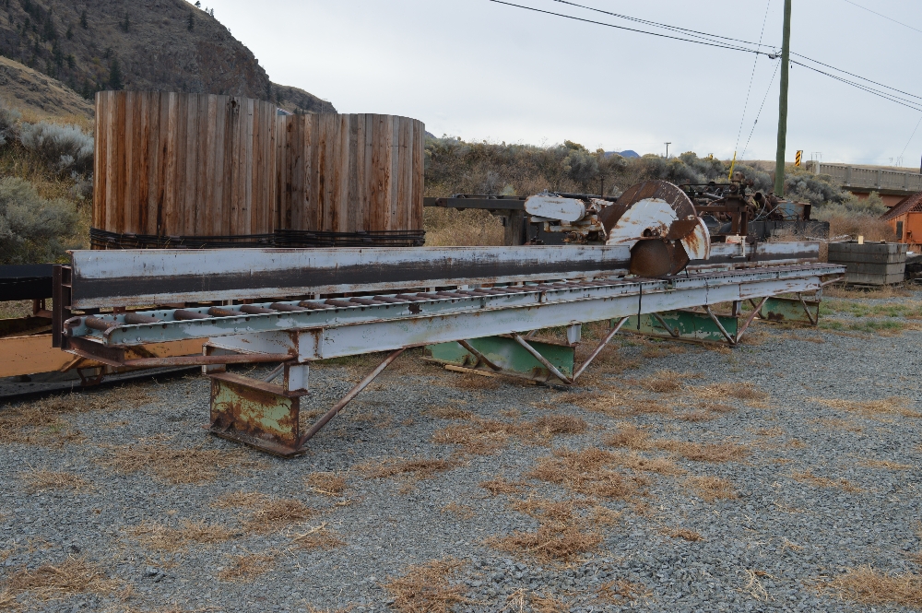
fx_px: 921
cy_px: 306
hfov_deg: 53.2
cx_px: 461
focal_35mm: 36
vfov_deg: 36.8
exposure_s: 1/200
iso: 100
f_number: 7.1
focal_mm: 24
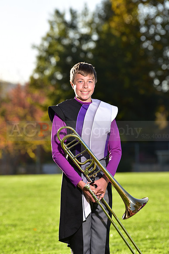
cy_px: 127
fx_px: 1407
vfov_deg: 10.3
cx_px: 84
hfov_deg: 6.9
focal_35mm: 200
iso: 100
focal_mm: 200
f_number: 5.6
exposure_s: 1/250
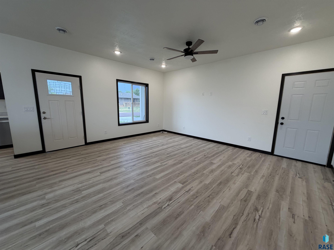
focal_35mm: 14
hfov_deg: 102.1
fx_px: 135
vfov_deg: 85.7
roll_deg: -1.9
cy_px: 125
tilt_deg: -8.4
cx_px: 167
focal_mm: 2.22
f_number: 2.2
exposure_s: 1/120
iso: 160
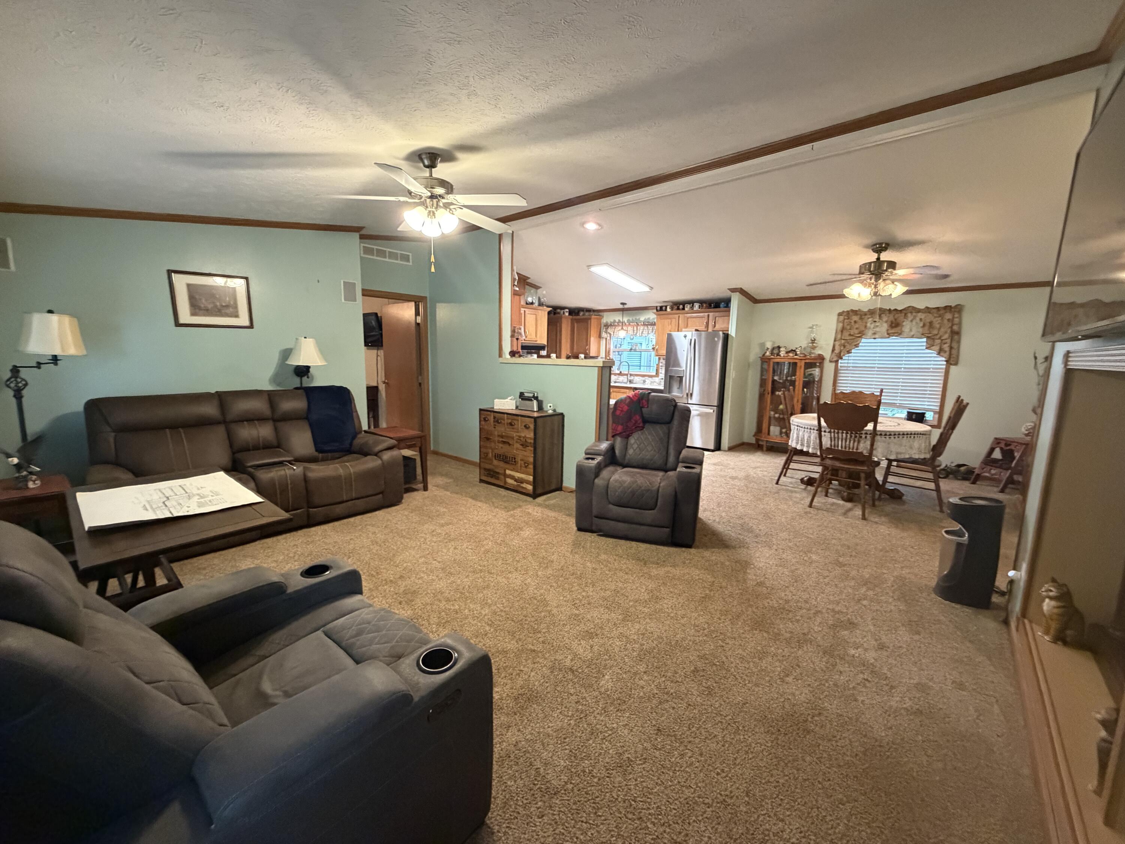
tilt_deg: -9.3
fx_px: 455
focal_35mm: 14
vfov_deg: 85.7
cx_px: 562
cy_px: 422
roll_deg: -0.7
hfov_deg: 102.1
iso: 800
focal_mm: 2.22
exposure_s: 1/60
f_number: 2.2
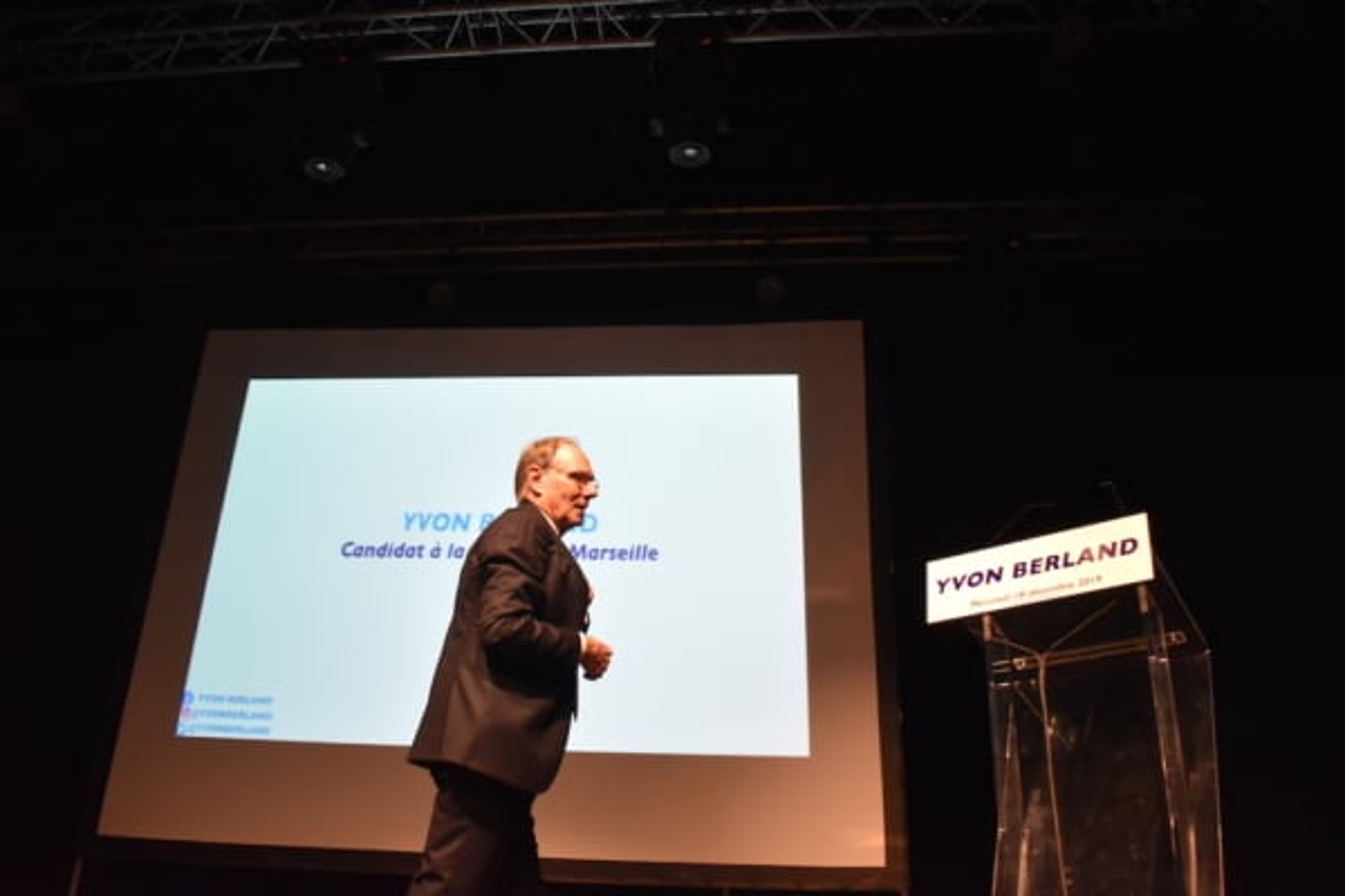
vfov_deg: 47.9
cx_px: 672
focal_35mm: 27
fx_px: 1009
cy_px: 448
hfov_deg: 67.4
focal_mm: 18
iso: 3200
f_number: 3.5
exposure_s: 1/125
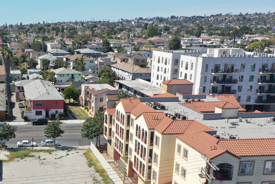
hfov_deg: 34.6
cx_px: 37
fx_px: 420
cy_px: 162
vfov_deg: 24.0
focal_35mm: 55
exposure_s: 1/500
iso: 100
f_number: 5.6
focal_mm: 10.26
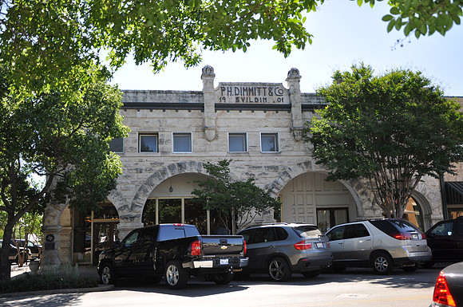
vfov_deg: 36.8
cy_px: 154
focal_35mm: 36
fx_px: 462
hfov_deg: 53.2
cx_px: 232
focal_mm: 24
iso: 220
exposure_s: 1/200
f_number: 3.8
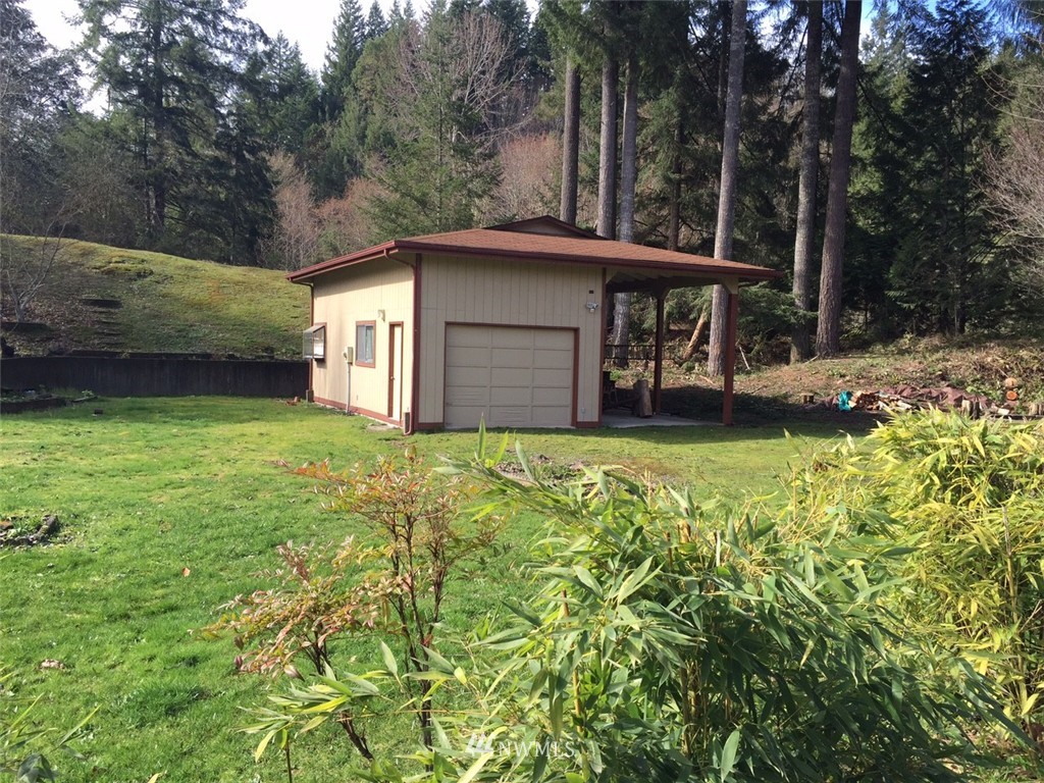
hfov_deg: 61.7
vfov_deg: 48.2
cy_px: 392
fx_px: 875
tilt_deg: -2.6
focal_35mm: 29
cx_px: 522
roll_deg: -2.1
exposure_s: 1/507
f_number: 2.2
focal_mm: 4.15
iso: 32
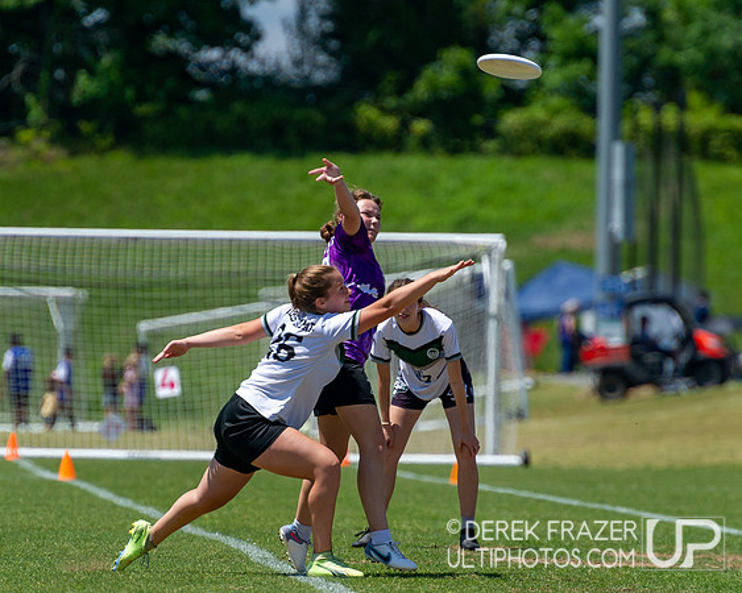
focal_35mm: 487
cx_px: 357
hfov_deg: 4.0
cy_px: 314
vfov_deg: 3.2
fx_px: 10693
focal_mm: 280
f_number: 4
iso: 320
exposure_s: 1/3200
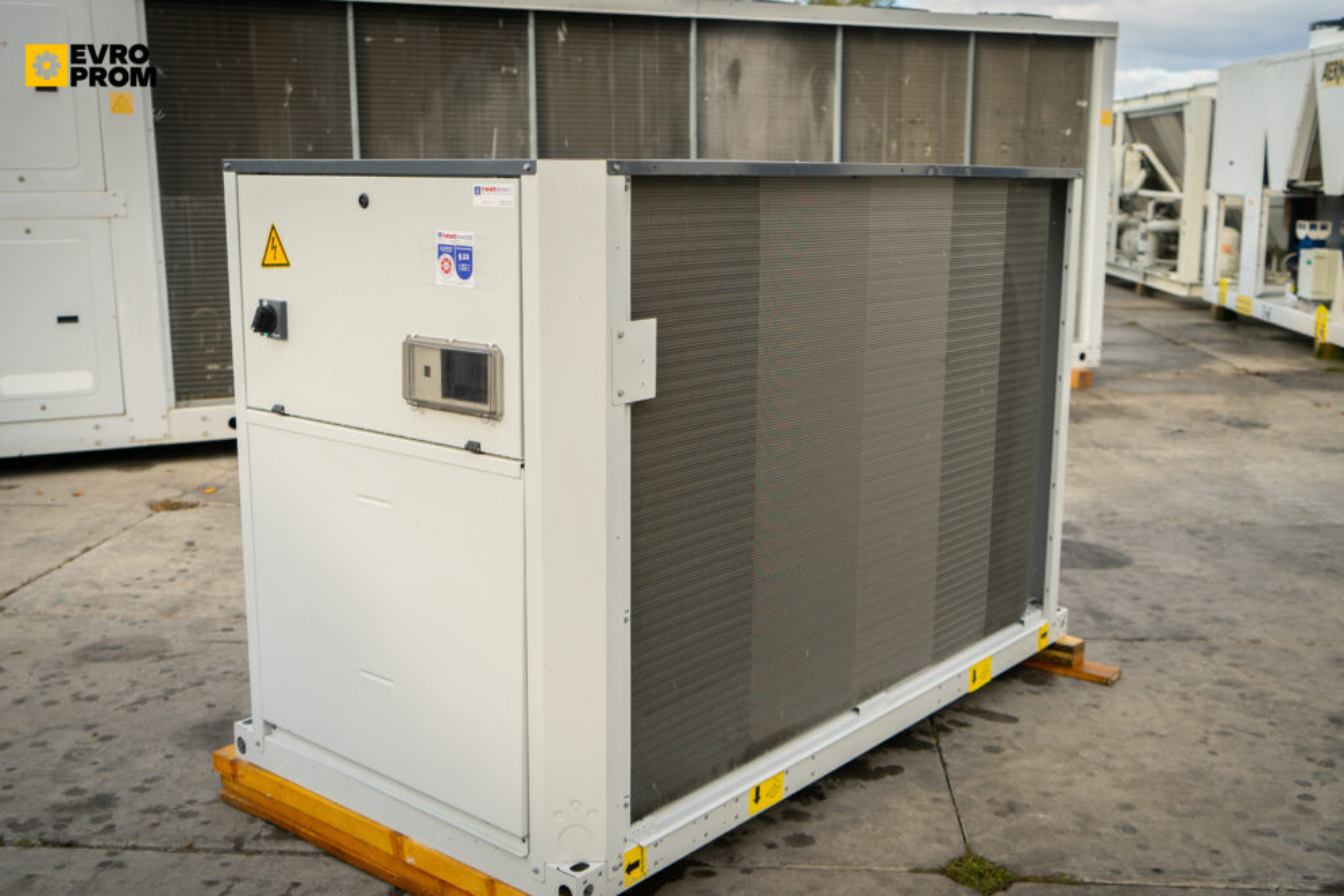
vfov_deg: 36.9
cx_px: 657
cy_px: 450
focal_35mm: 36
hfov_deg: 53.1
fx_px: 1344
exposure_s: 1/1000
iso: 320
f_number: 4
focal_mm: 35
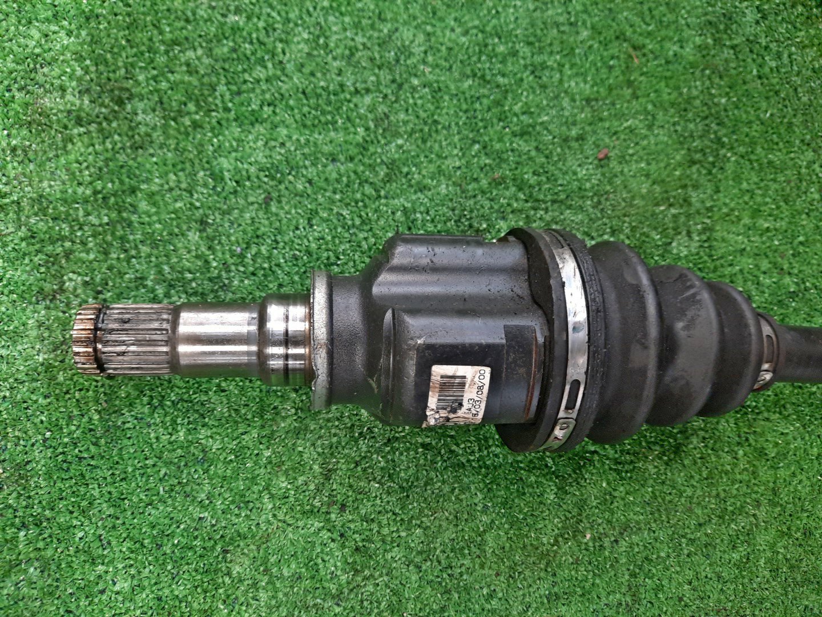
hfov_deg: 69.4
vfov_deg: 54.9
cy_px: 308
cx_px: 411
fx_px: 594
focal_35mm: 25
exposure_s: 1/25
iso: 340
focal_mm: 4.6
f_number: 2
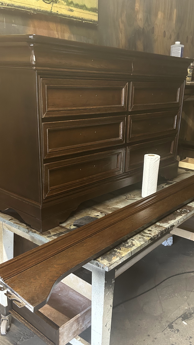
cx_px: 116
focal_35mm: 35
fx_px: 320
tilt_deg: -21.9
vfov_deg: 56.4
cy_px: 195
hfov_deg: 33.6
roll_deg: -1.9
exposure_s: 1/60
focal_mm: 5.7
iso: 320
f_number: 1.5
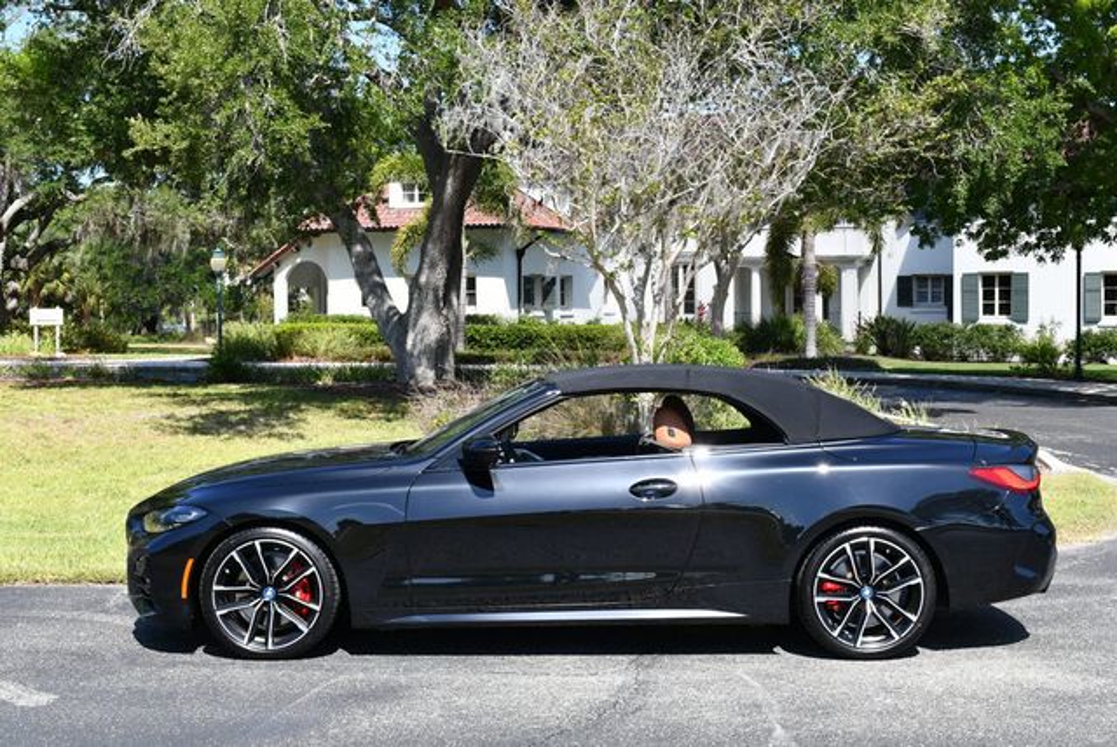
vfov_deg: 26.0
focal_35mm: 52
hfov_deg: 38.2
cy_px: 374
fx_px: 1615
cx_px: 558
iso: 200
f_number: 7.1
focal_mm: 26
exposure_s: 1/250
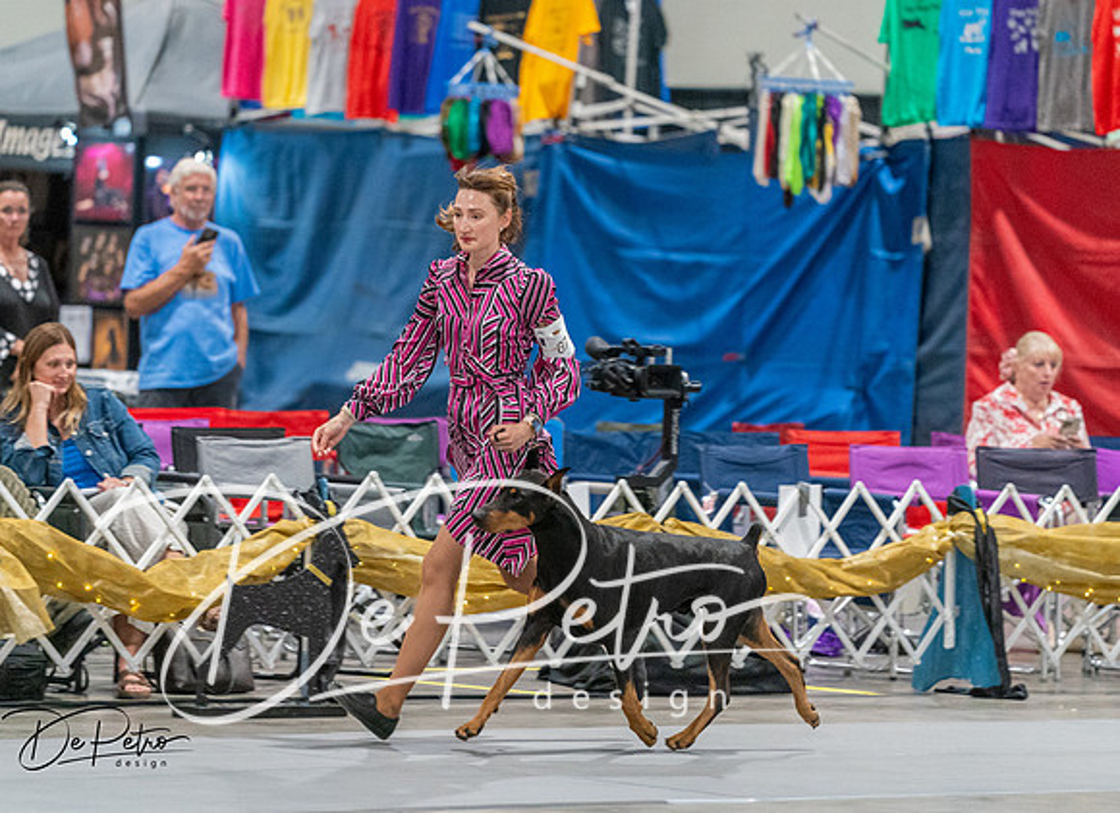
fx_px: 8050
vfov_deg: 5.8
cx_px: 510
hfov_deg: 8.0
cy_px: 363
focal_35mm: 252
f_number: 2.8
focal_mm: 200
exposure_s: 1/250
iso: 6400
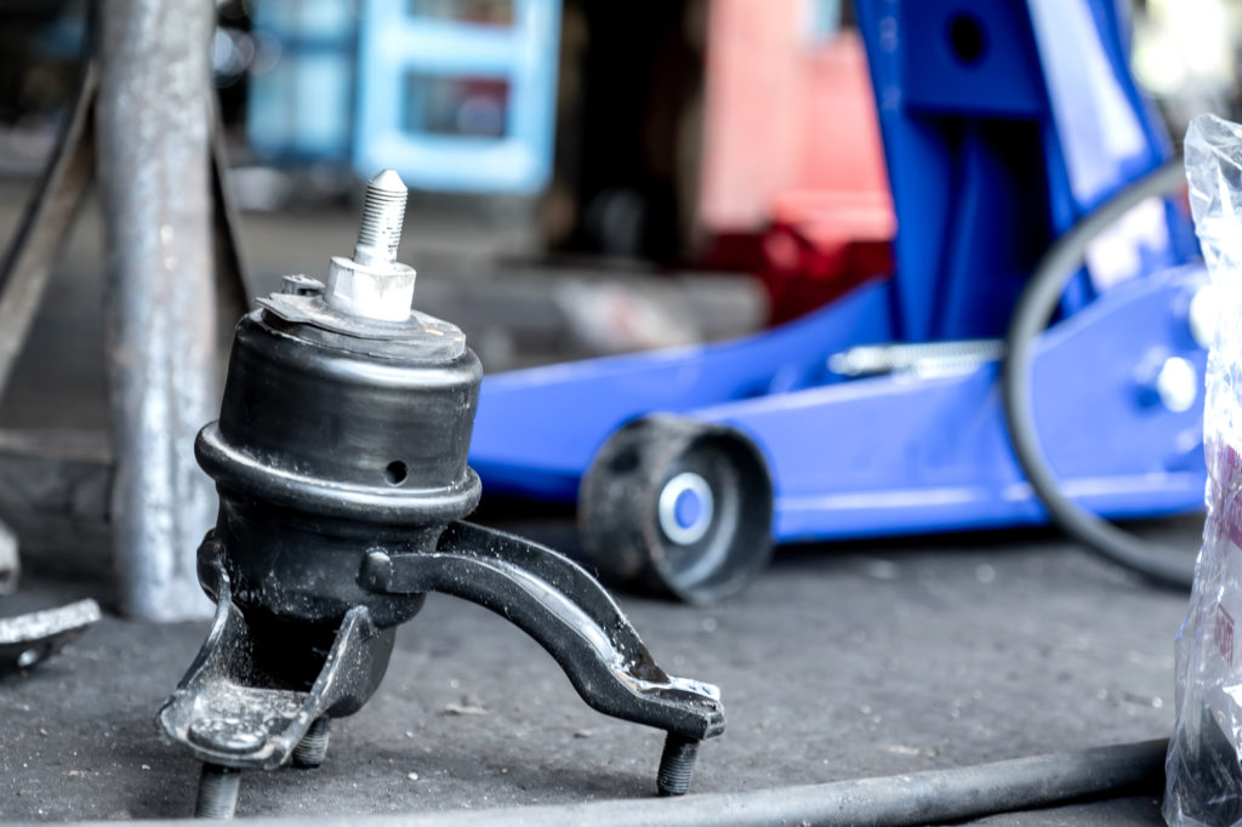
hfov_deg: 24.5
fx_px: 2862
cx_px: 621
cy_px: 414
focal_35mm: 83
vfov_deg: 16.4
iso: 250
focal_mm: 55
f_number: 3.6
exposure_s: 1/30
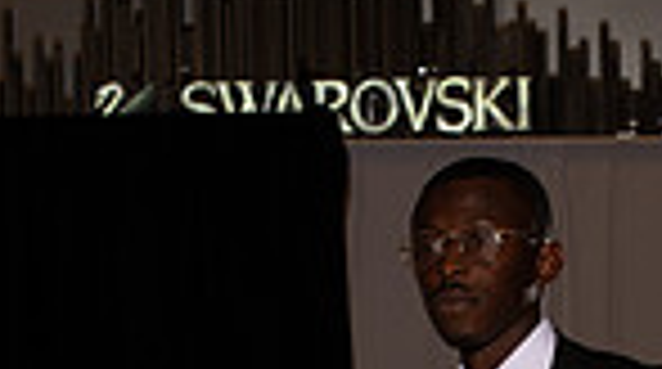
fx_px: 4502
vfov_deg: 4.6
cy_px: 950
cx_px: 448
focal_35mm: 257
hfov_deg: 8.4
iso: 800
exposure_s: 1/250
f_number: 9
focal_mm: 80
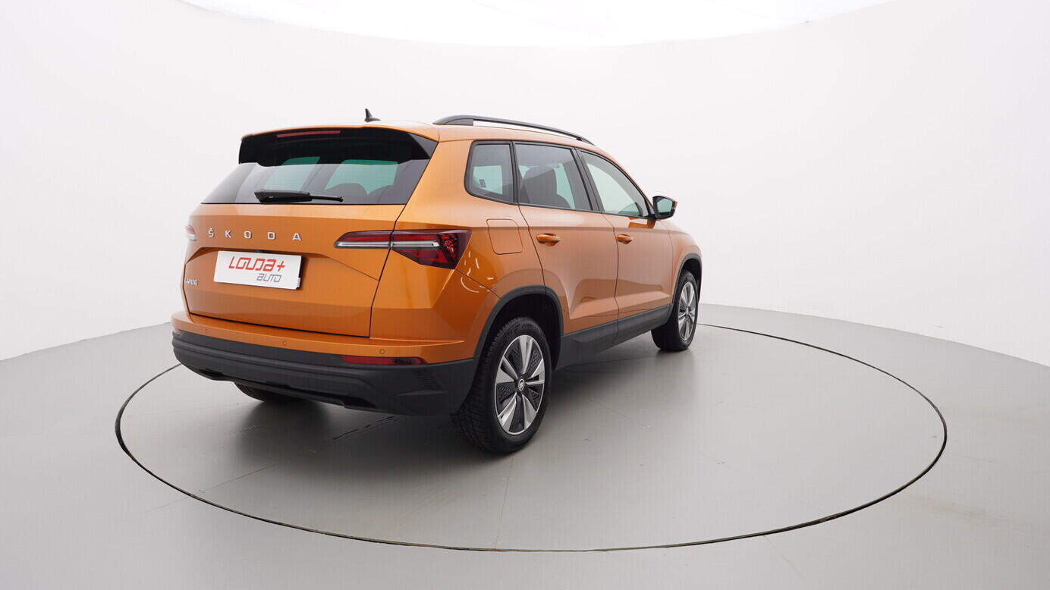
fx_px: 683
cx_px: 521
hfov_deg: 75.1
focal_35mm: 25
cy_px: 294
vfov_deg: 46.7
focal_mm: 15
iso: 200
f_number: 5
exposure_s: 1/80
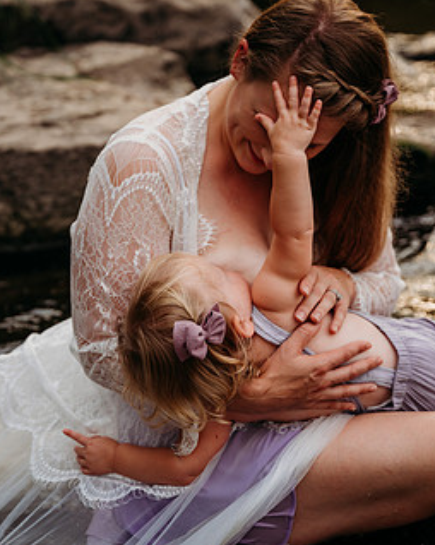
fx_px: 1498
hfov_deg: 16.5
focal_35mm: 93
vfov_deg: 20.6
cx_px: 195
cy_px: 298
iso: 500
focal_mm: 70
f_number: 2.8
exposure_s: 1/1000
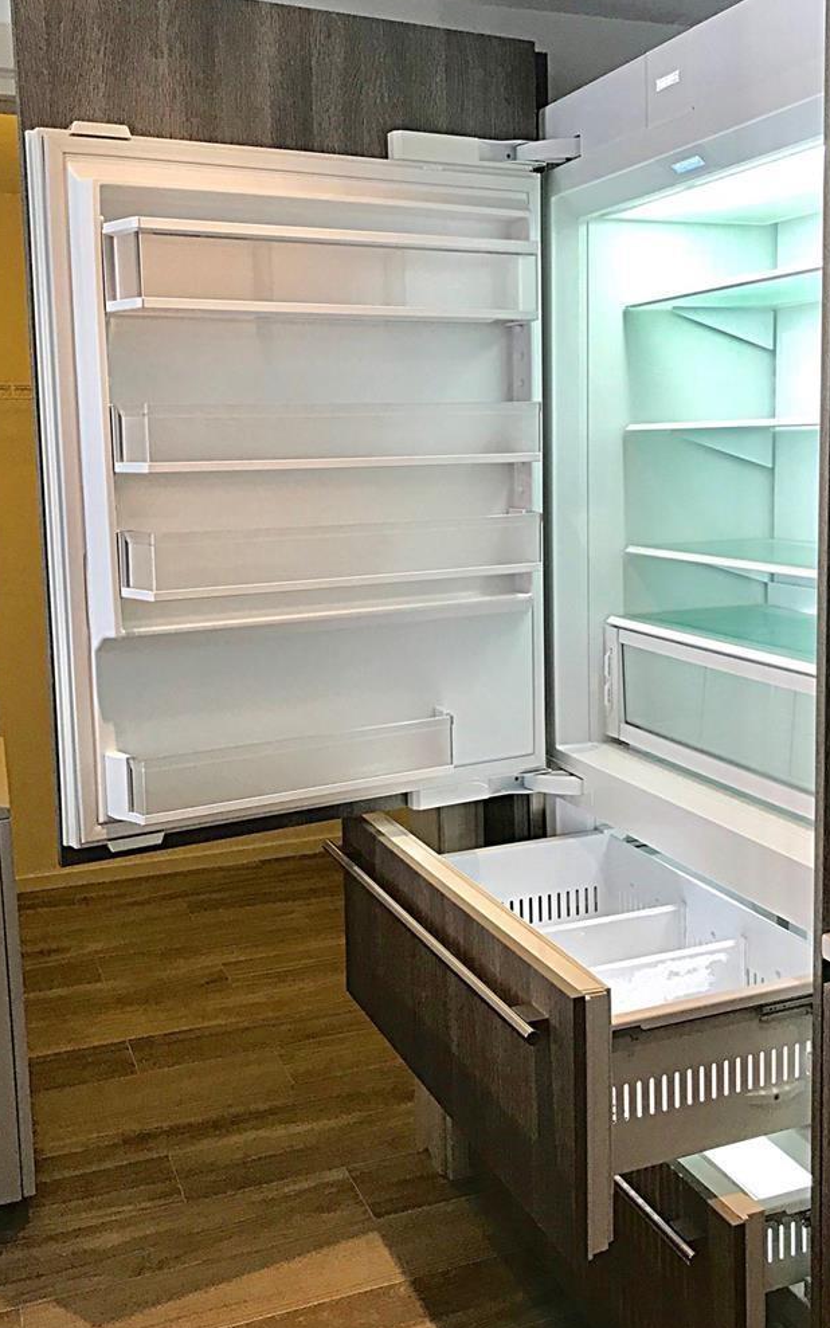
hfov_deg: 35.3
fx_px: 1303
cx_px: 439
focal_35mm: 36
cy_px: 602
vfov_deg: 53.9
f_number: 1.8
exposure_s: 1/40
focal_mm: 3.99
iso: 25
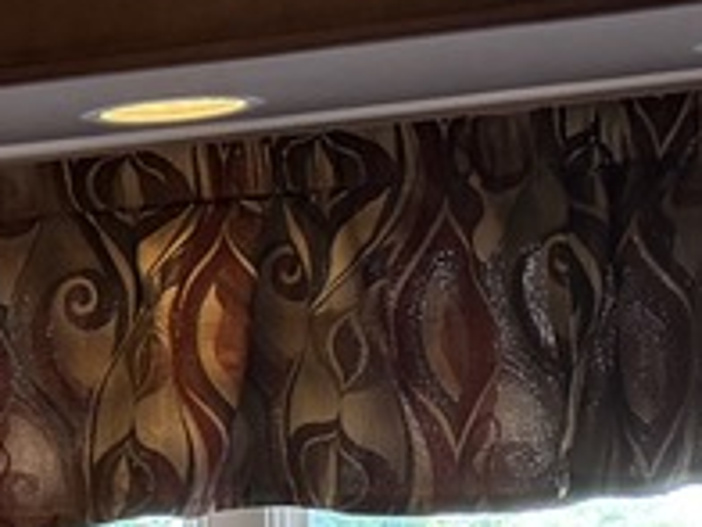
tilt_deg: -1.6
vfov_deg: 8.2
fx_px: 3569
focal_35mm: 176
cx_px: -1547
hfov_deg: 8.8
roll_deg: +1.8
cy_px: 850
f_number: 1.78
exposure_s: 1/60
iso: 160
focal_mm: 6.76
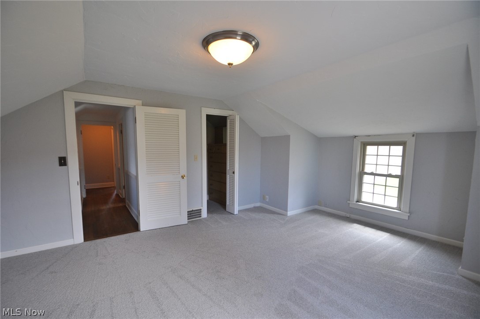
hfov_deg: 100.5
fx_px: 200
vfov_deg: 77.1
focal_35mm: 15
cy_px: 160
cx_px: 240
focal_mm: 10
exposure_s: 1/80
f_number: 4.5
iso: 400
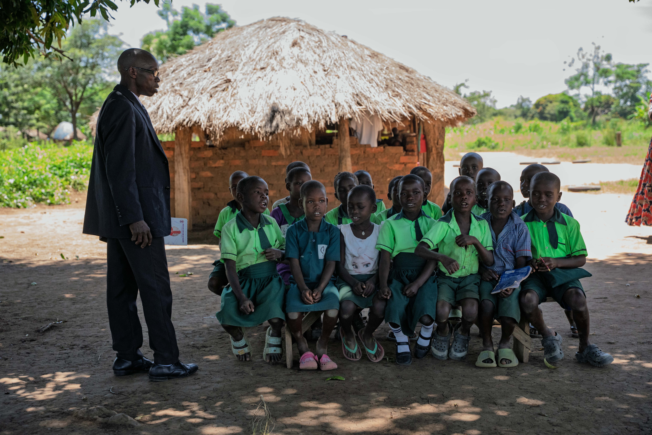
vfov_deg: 25.5
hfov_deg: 37.4
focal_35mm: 53
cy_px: 218
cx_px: 326
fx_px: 962
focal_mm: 53.1
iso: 3200
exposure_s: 1/2000
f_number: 4
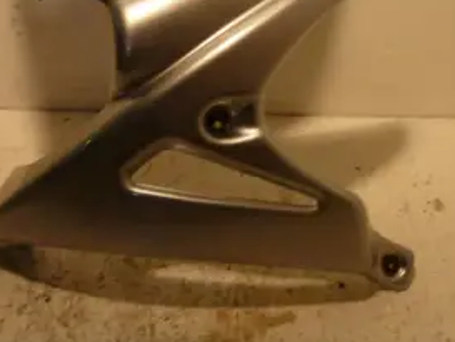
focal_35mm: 58
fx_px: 763
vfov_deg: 24.8
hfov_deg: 33.2
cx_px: 212
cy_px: 70
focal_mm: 5.5
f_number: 2.8
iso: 80
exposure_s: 1/50
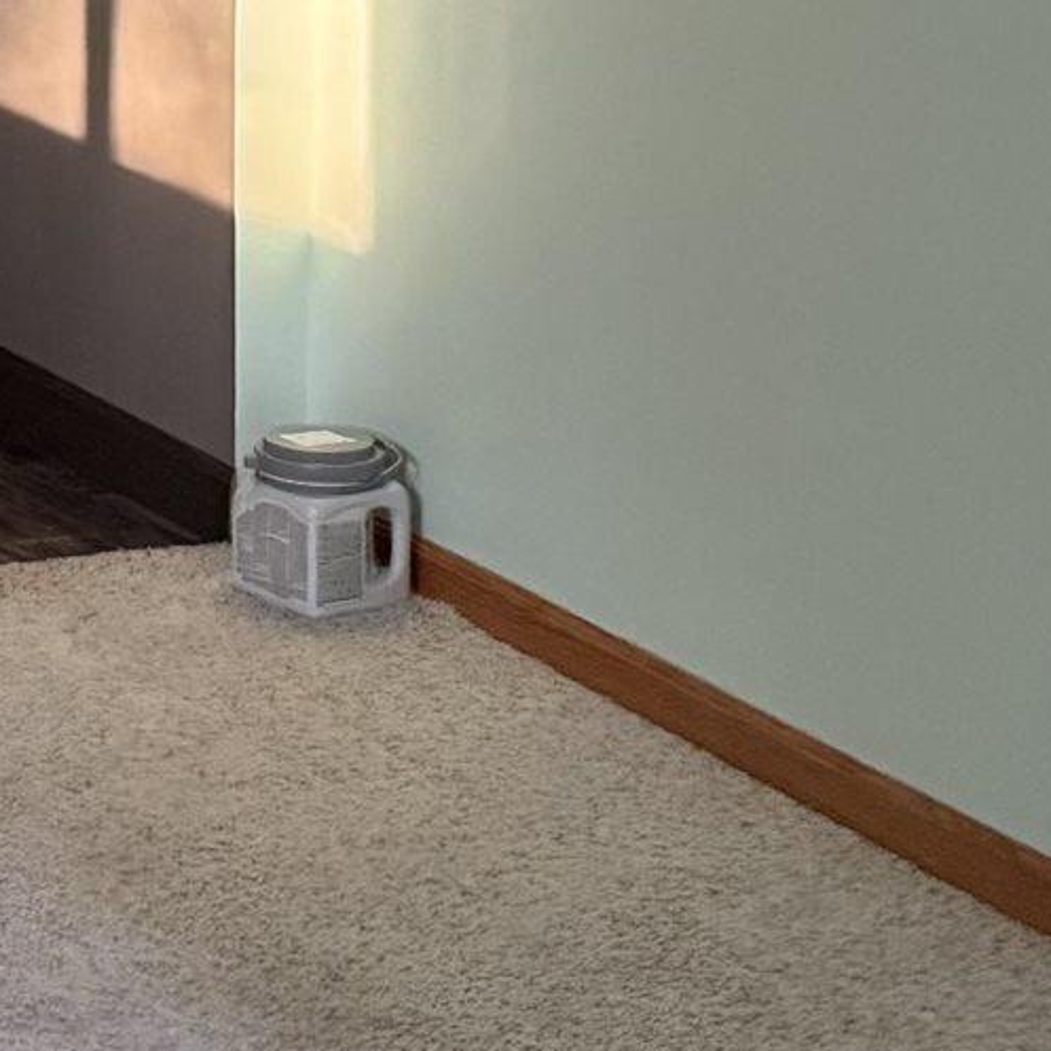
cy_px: -406
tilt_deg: -0.9
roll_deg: +0.7
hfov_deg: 12.7
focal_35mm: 131
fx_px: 4500
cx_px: -514
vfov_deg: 12.8
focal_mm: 6.76
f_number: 1.78
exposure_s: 1/60
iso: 500
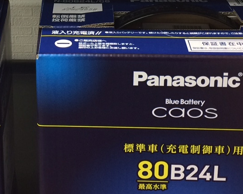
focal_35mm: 87
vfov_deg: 16.9
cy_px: -35
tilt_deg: -18.4
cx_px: 54
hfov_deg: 21.7
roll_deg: +1.5
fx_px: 626
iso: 64
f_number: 2.2
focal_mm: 4.15
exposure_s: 1/30
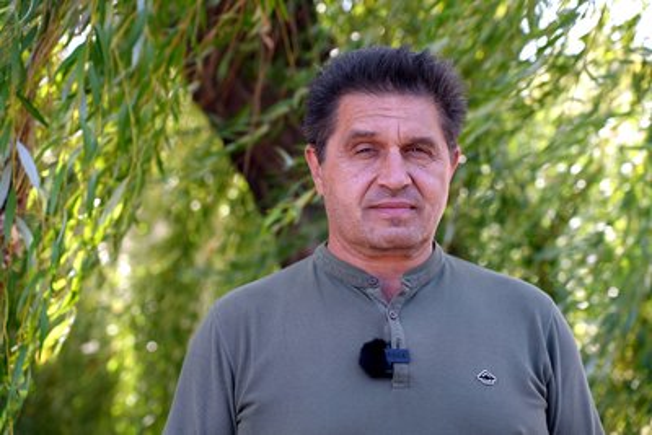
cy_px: 218
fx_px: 1341
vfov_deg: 18.4
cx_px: 326
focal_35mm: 74
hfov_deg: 27.3
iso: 320
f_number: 4
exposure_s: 1/160
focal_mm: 74
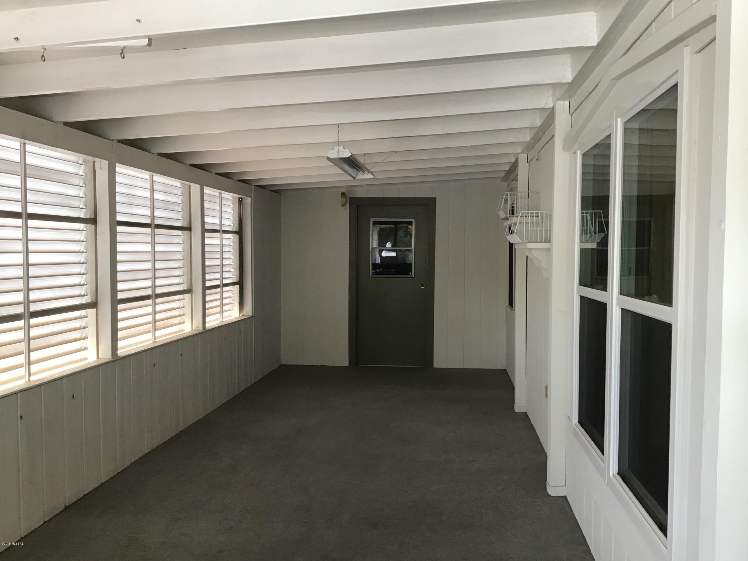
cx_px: 374
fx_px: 670
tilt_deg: -3.3
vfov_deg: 45.4
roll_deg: +0.2
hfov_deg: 58.4
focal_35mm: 31
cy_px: 280
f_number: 2.4
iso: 50
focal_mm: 3.3
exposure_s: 1/30
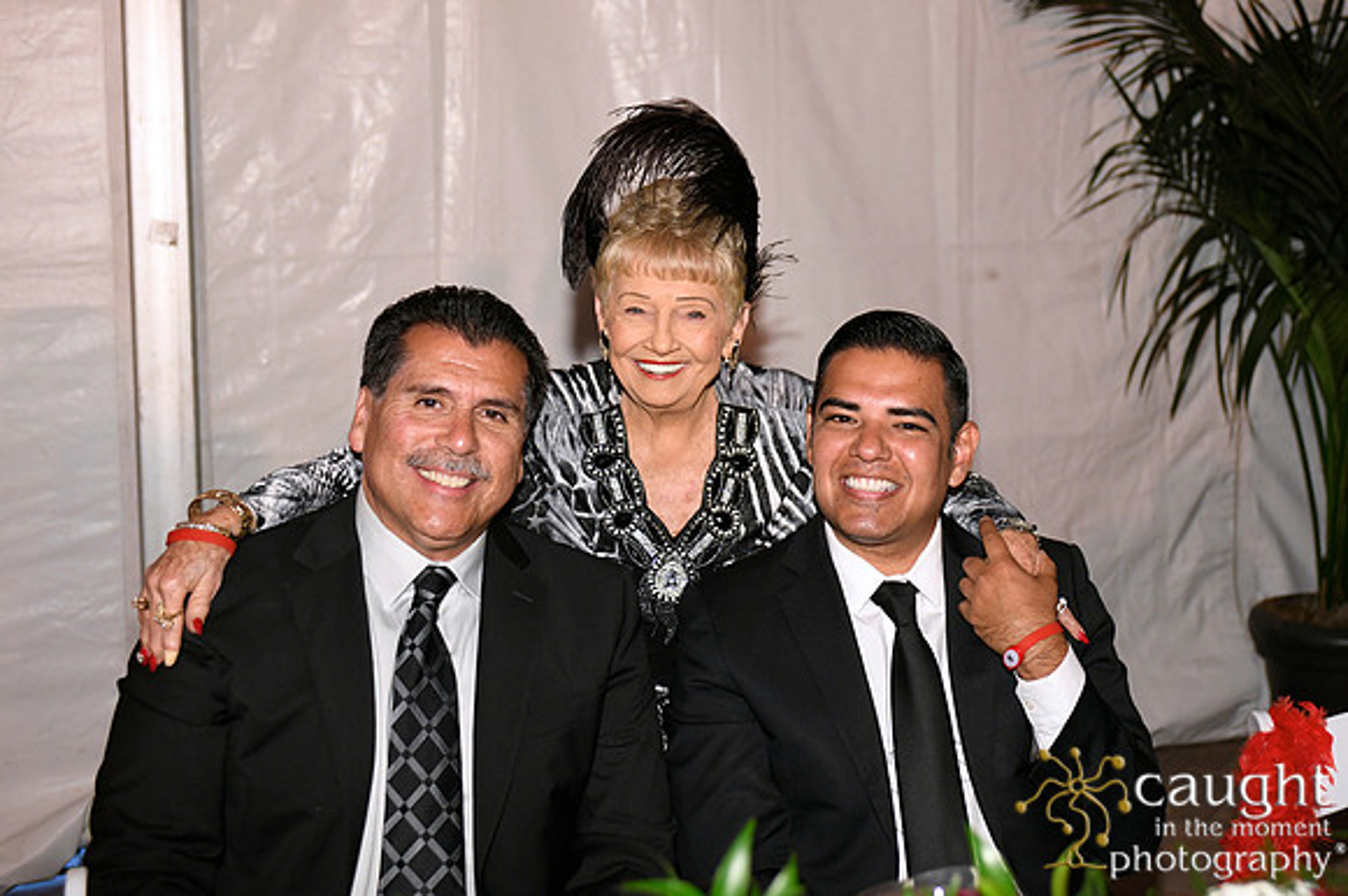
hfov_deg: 48.5
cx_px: 674
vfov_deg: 33.4
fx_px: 1497
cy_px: 448
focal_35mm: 40
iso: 1600
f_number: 3.2
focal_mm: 40
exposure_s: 1/100
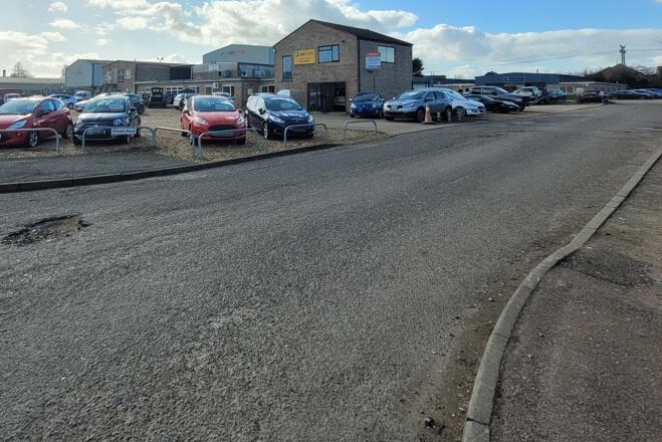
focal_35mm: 21
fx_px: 386
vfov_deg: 54.3
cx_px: 200
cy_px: 72
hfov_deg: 77.5
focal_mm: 1.74
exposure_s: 1/1311
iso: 40
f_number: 2.2
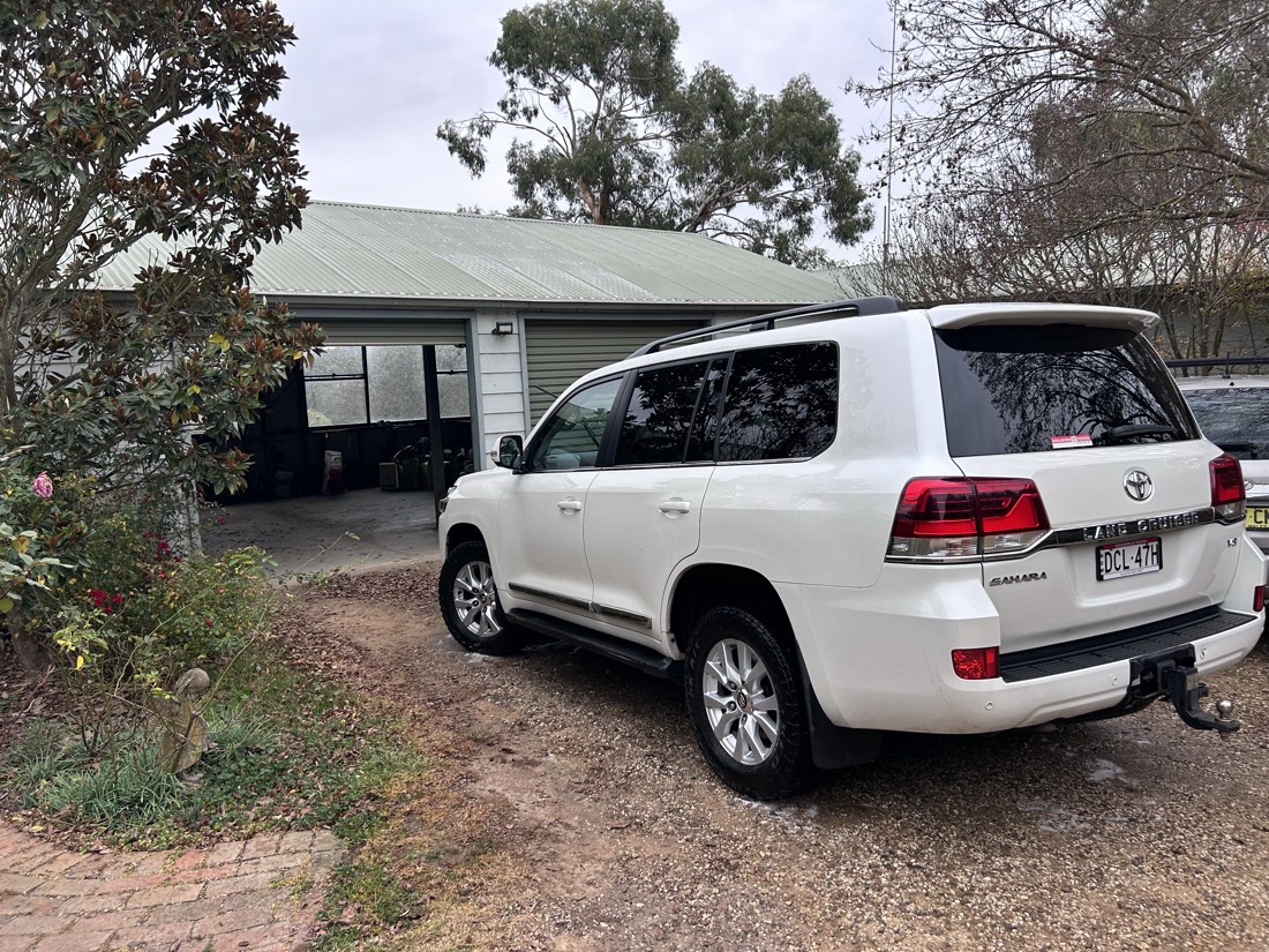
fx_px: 953
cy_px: 476
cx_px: 634
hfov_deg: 67.3
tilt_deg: -6.7
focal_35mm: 26
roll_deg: +2.4
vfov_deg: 53.1
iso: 50
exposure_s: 1/121
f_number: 1.5
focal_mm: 5.7
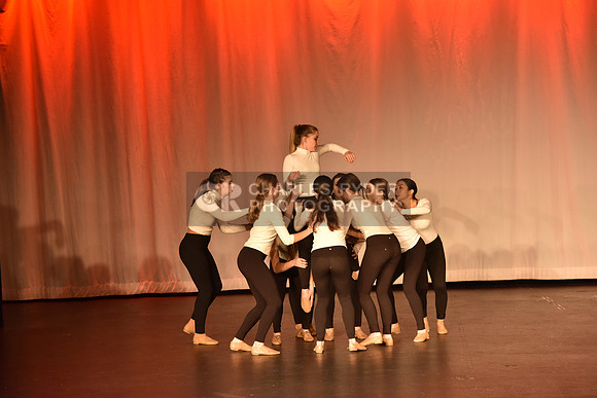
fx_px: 2239
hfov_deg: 15.2
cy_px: 199
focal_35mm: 135
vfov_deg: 10.2
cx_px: 298
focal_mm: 135
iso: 2000
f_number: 5
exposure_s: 1/250
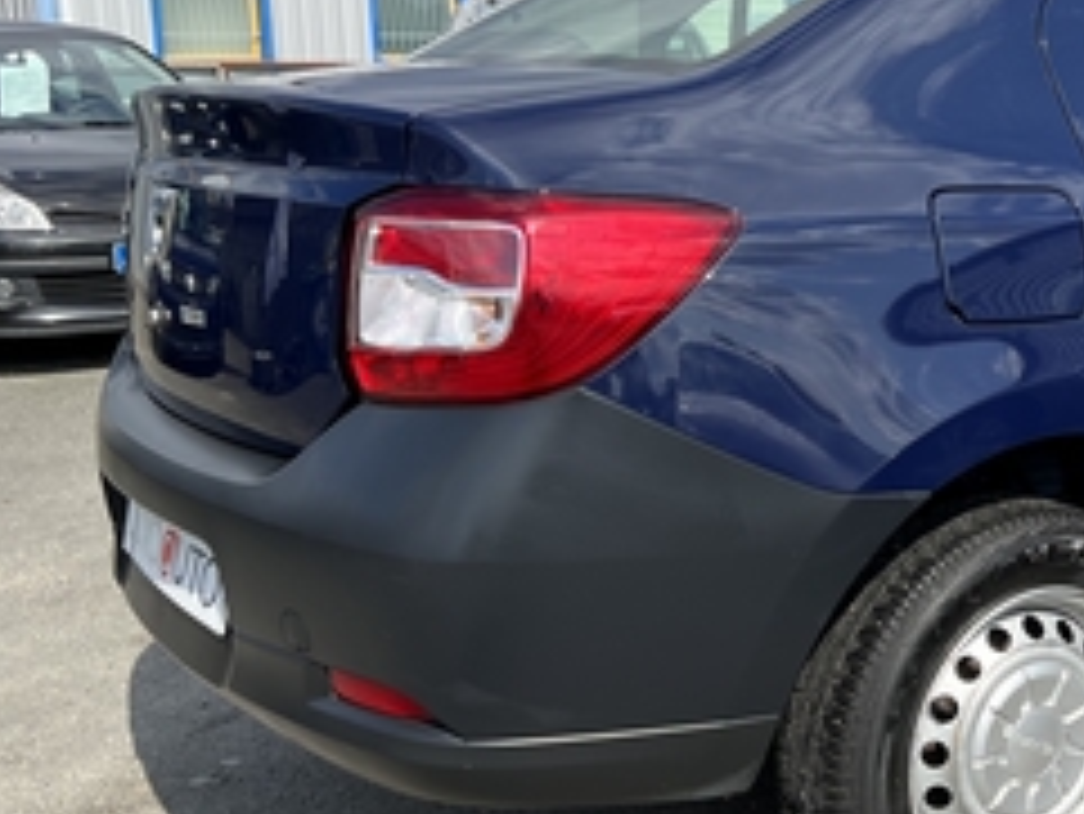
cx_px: 1021
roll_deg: +1.6
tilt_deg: -8.5
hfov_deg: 32.7
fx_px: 1723
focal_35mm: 55
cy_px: 326
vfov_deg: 26.5
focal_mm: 5.7
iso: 50
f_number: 1.5
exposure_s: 1/2841
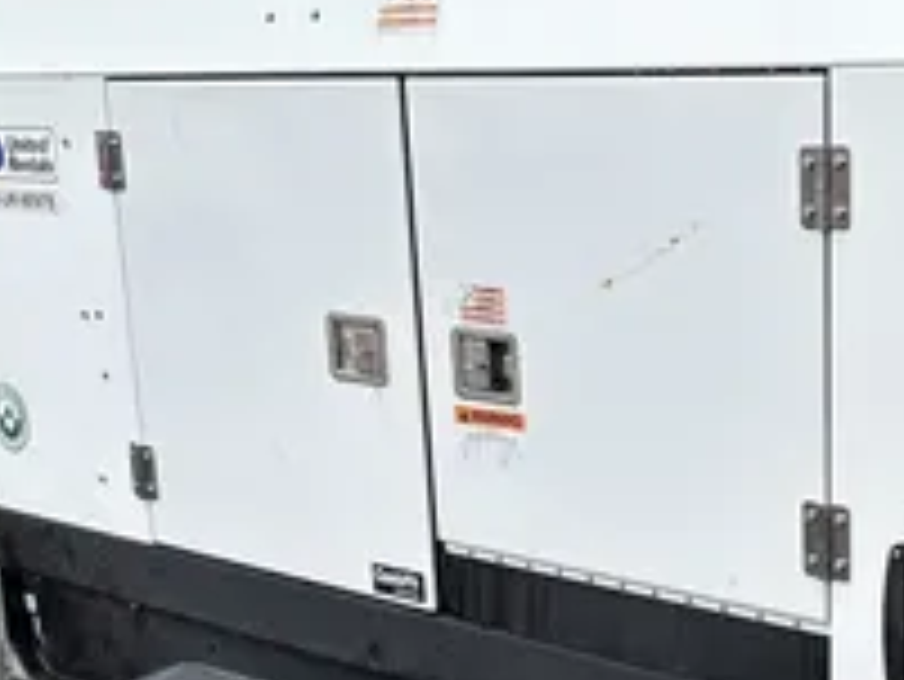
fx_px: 1855
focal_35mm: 71
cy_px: 543
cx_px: 702
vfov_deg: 20.5
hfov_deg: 26.9
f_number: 1.6
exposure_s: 1/2538
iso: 50
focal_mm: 5.96
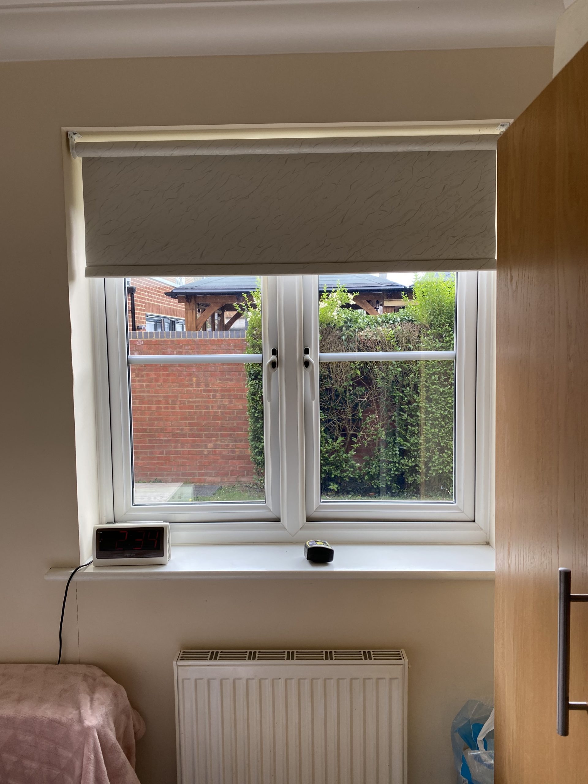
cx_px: 294
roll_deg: +0.5
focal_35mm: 26
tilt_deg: -4.4
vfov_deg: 67.3
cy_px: 392
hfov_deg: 53.1
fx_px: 589
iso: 40
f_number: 1.8
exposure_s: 1/122
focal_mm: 4.25
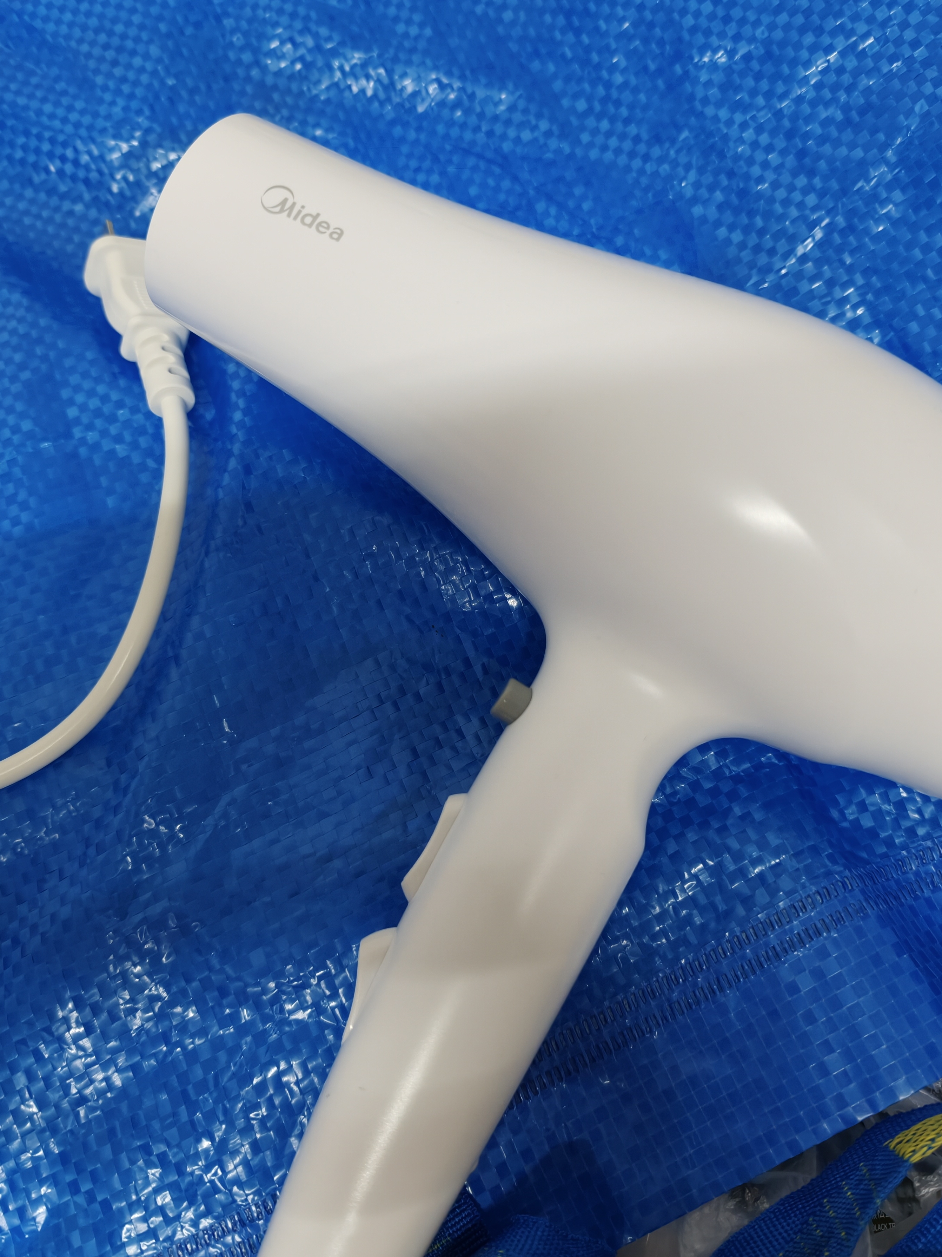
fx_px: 835
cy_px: 628
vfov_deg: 73.9
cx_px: 471
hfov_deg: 58.9
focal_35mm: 23
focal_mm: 6.62
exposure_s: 1/50
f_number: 1.67
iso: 400
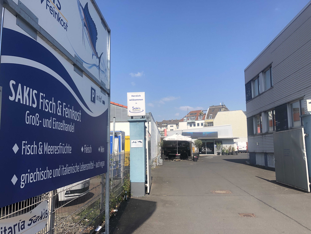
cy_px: 117
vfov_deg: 49.7
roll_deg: +3.0
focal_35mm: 28
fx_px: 252
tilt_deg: +7.6
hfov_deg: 63.4
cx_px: 156
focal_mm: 4
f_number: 1.8
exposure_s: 1/2183
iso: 20
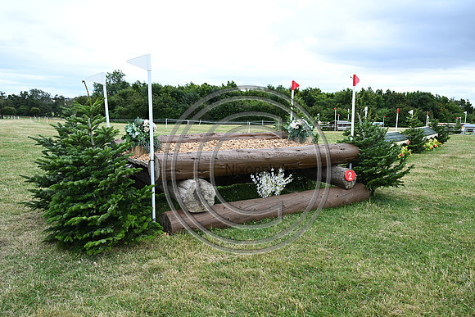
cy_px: 158
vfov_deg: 43.0
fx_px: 403
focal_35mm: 30
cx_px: 238
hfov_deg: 61.1
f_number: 5
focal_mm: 30.5
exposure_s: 1/800
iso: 800
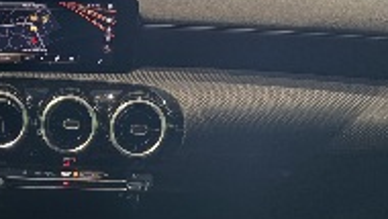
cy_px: 264
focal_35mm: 62
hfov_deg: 32.7
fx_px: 638
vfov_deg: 18.4
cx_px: 65
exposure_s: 1/25
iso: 1000
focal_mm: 5.96
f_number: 1.6
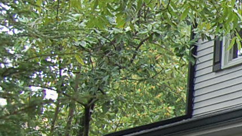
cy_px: 159
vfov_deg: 7.2
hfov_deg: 11.1
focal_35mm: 167
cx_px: 560
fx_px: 1071
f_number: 5.6
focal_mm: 20
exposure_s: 1/125
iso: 320
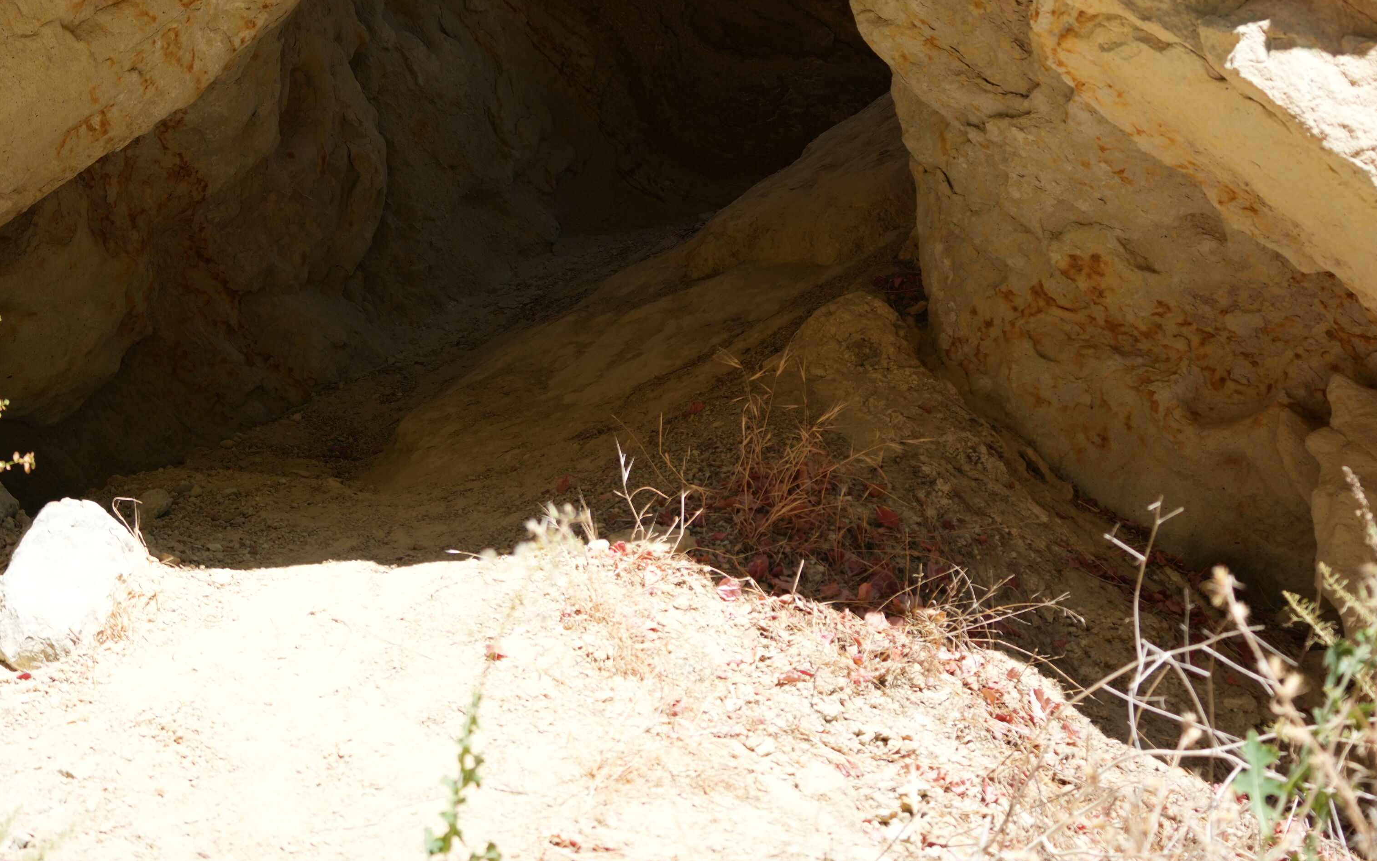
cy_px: 216
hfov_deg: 28.1
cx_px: 540
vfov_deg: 17.7
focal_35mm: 73
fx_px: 2740
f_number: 4.5
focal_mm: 50
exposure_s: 1/640
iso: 250
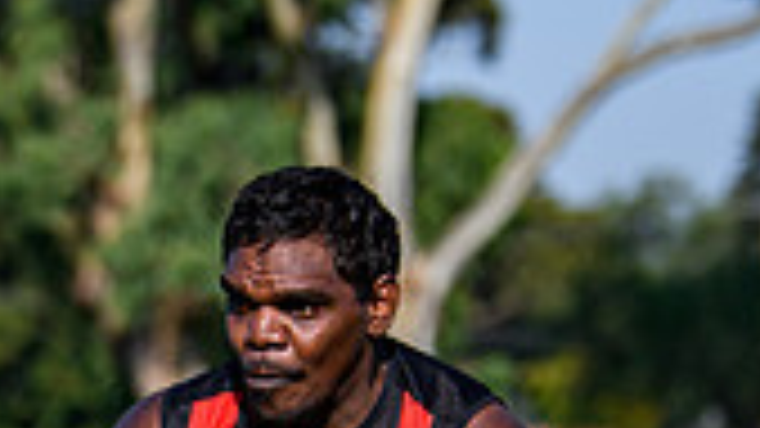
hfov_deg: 3.9
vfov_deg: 2.2
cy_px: 818
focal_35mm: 553
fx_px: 11142
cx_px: -328
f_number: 3.2
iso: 100
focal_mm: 100
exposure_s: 1/2000
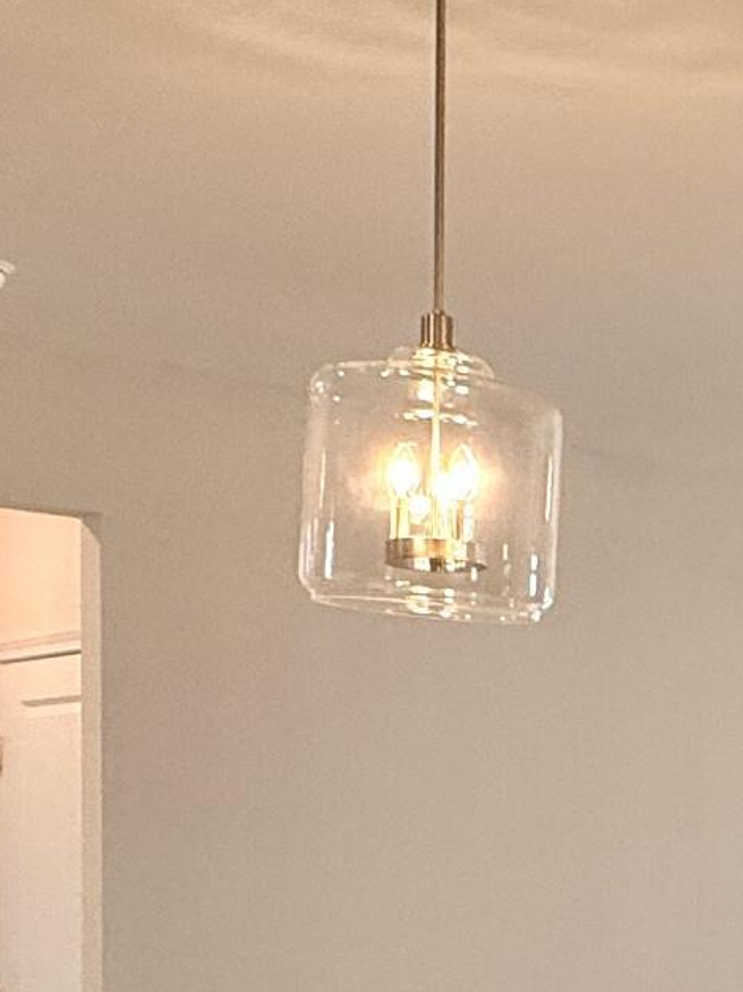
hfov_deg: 17.9
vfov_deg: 27.9
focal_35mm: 67
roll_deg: -0.1
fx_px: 1918
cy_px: 888
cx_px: 1299
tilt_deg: -2.0
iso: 100
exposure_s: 1/120
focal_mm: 2.22
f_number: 2.2
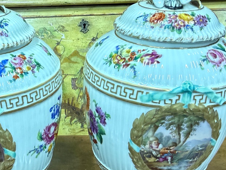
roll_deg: +1.6
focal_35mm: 46
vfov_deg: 31.4
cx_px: 67
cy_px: 103
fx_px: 300
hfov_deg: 40.5
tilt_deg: -27.5
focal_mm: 2.22
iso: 1600
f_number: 2.2
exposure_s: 1/35
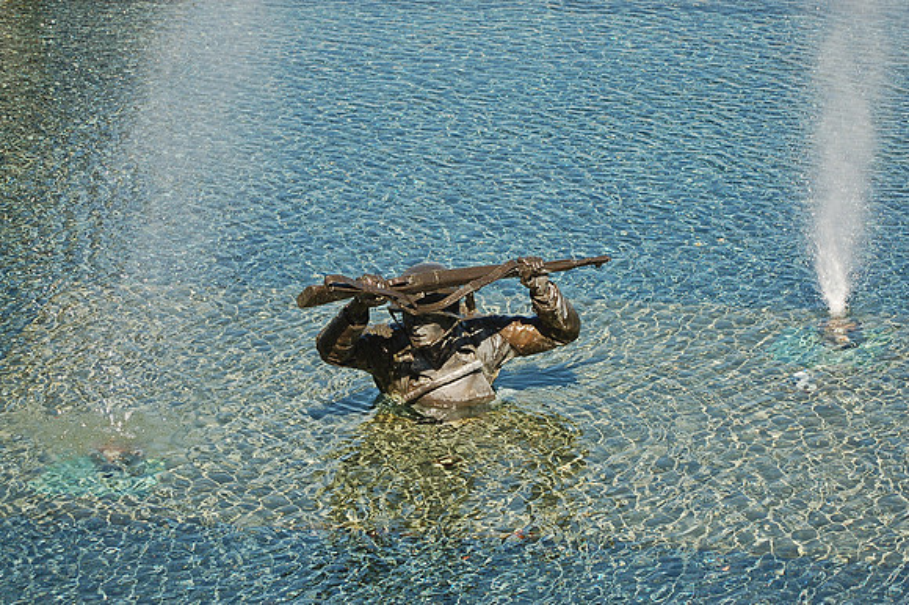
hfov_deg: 10.2
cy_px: 302
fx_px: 5110
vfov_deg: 6.8
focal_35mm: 202
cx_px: 454
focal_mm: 135
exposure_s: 1/400
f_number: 5.6
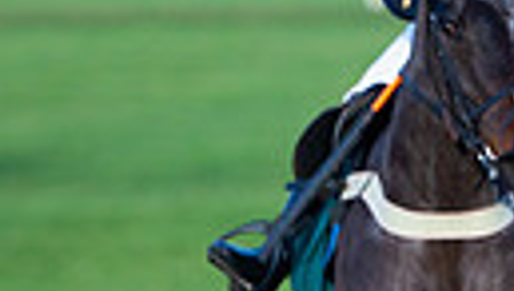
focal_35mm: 1098
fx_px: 14987
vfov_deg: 1.1
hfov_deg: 2.0
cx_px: 1191
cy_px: 272
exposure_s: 1/3200
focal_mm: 175
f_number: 3.5
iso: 320
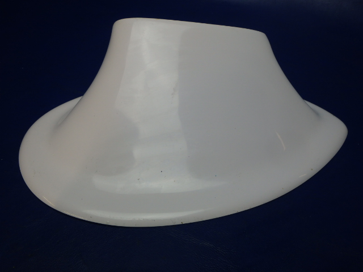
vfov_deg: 49.7
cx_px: 182
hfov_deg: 63.4
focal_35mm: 28
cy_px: 136
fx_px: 294
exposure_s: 1/80
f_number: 3.9
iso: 125
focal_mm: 5
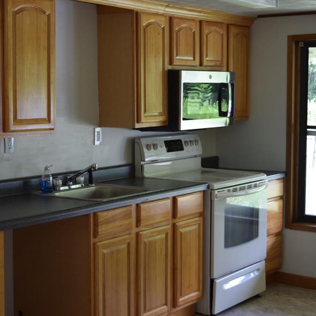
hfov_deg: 25.9
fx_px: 682
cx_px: 90
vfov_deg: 26.1
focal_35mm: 66
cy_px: 158
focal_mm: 34
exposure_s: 1/60
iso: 500
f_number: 4.5
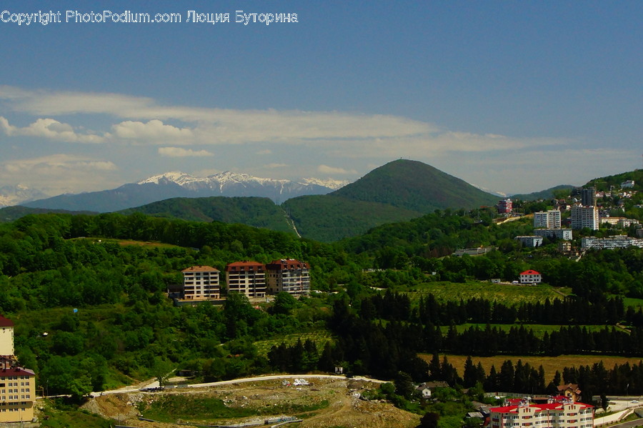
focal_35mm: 72
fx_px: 1285
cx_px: 322
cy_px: 214
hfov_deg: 28.1
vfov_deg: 18.9
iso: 400
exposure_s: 1/800
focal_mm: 24
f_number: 6.3
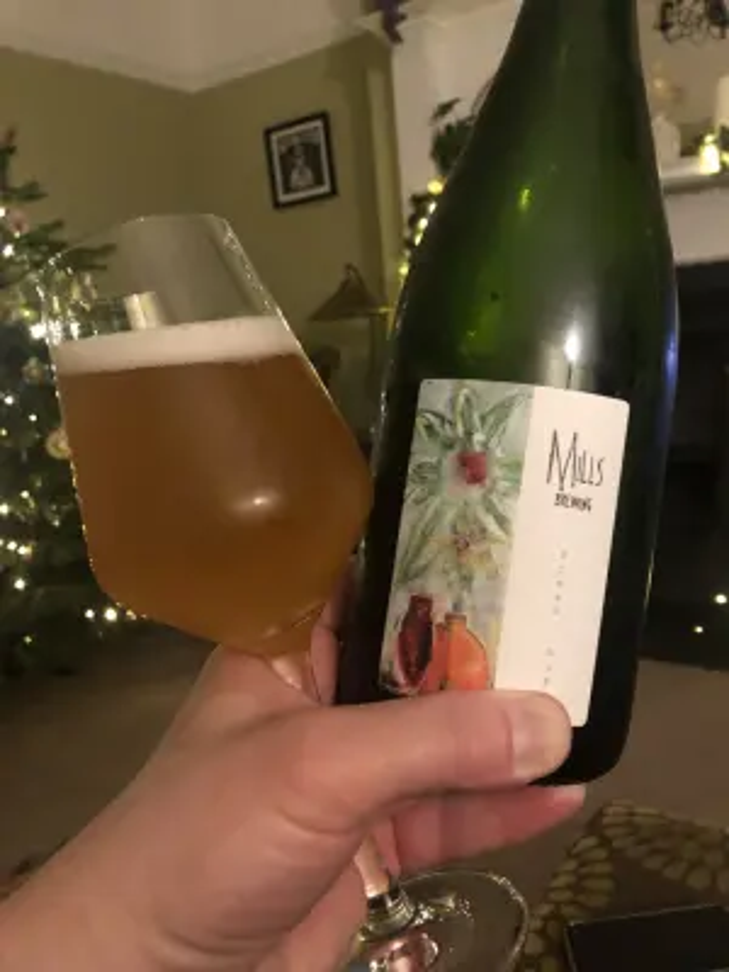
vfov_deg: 63.4
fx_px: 786
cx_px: 364
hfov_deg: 49.7
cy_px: 486
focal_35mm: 28
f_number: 1.8
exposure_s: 1/4
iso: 125
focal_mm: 3.99
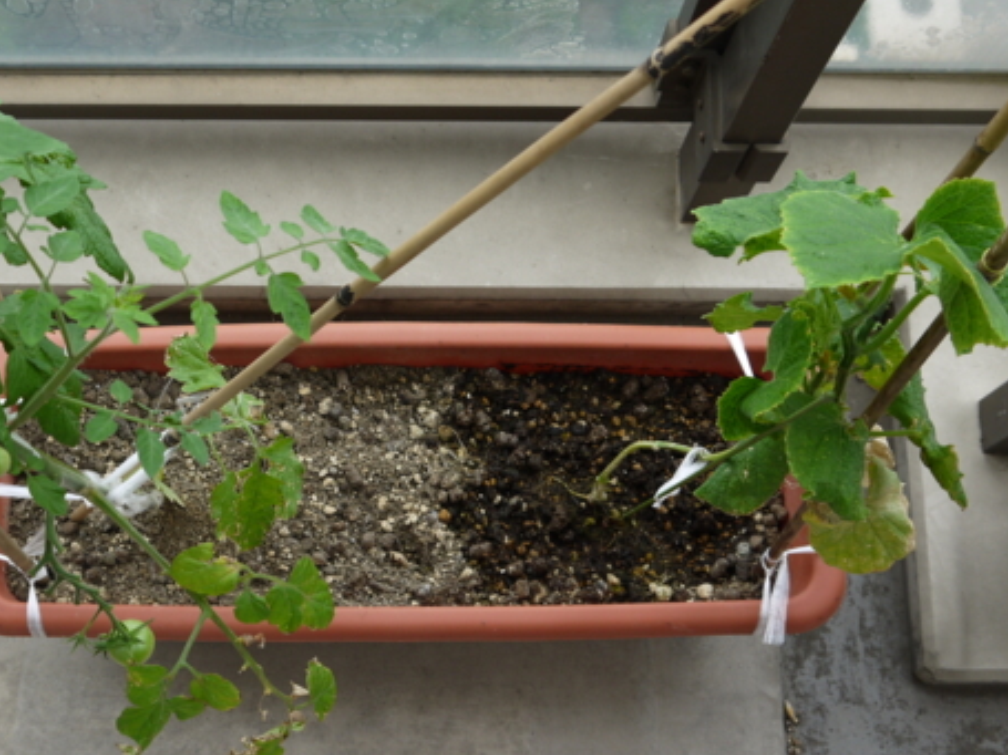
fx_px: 1659
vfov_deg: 25.6
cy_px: 385
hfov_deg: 33.6
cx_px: 368
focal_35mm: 57
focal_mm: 18
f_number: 5
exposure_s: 1/160
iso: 160
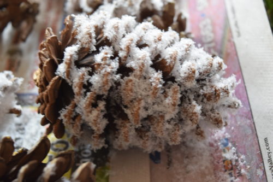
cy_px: 91
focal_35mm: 60
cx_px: 136
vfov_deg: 22.6
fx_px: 455
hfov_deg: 33.4
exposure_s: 1/25
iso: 800
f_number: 5
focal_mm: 40
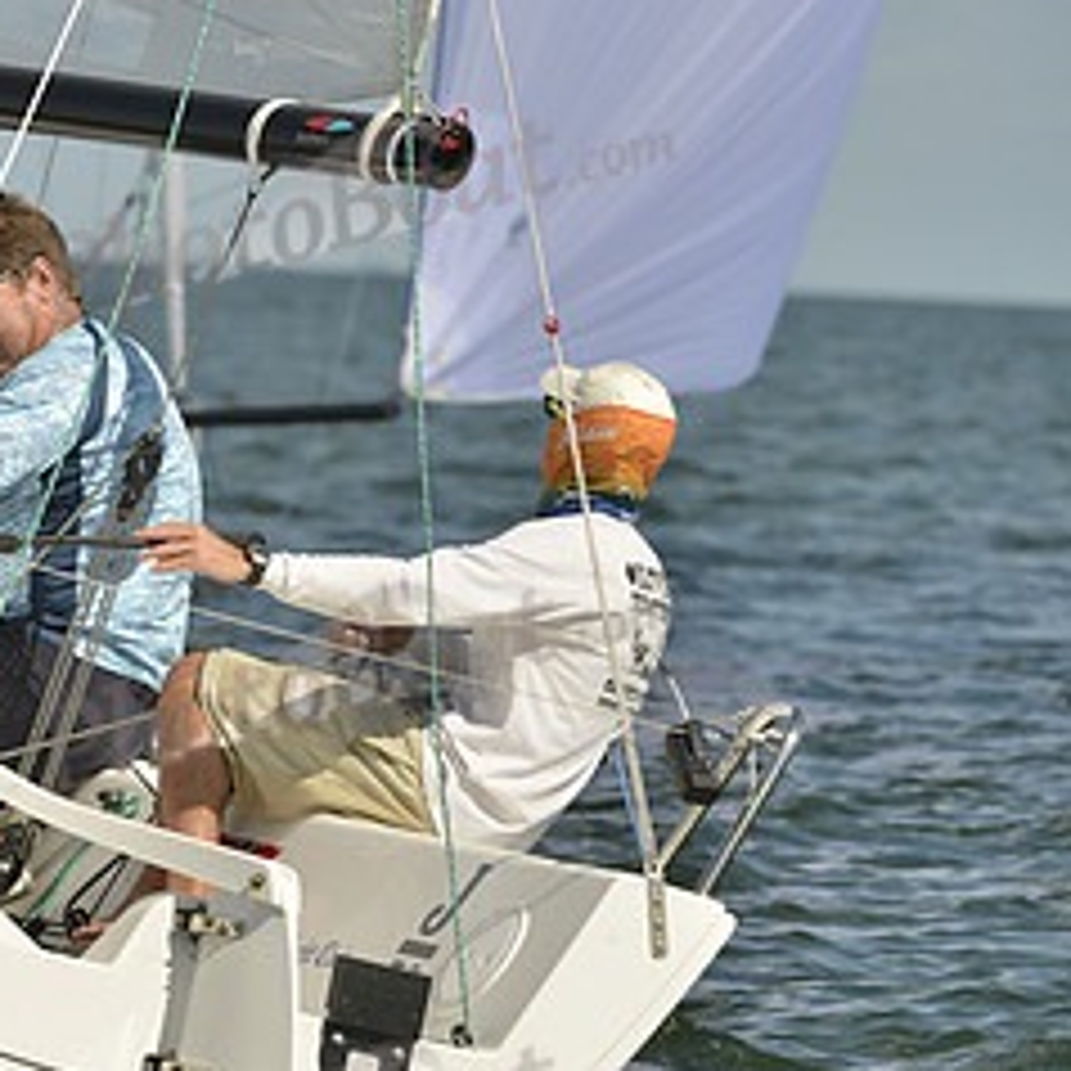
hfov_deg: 3.0
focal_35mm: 579
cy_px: 506
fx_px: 20267
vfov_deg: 3.0
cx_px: -189
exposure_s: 1/1000
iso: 280
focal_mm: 280
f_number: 9
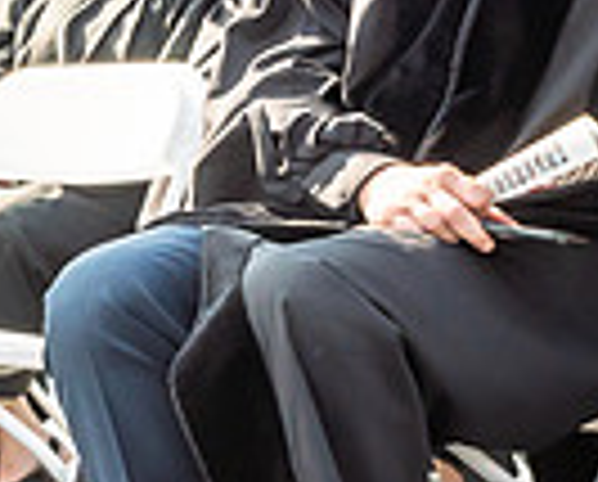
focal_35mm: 207
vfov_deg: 7.5
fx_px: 3672
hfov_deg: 8.9
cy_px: -41
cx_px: -542
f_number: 7.1
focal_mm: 29
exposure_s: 1/500
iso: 200
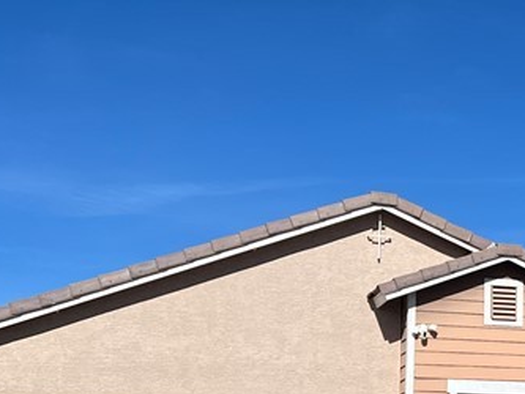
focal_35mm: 80
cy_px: 328
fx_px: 1214
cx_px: 635
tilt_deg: +8.2
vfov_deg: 18.2
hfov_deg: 22.4
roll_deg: +0.1
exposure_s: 1/8000
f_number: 1.5
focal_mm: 5.7
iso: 50
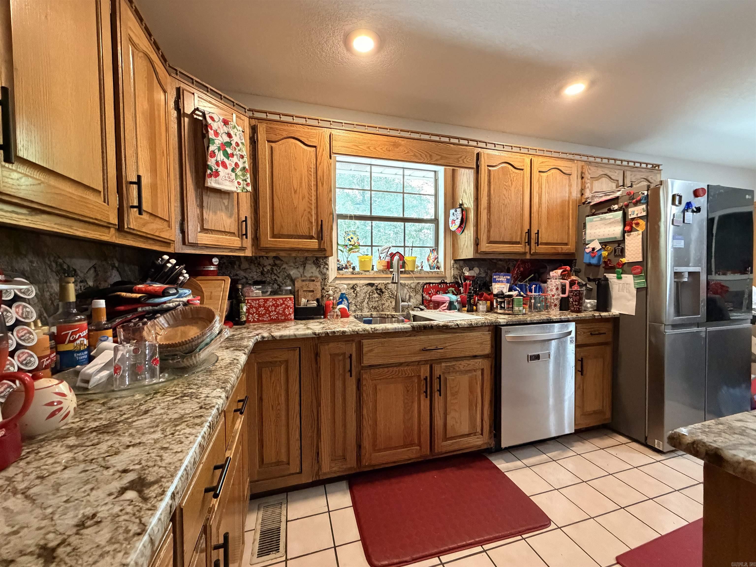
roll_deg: +1.3
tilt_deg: -1.3
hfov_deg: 102.1
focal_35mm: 14
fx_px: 306
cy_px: 284
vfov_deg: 85.7
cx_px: 378
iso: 800
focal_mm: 2.22
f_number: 2.2
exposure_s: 1/60
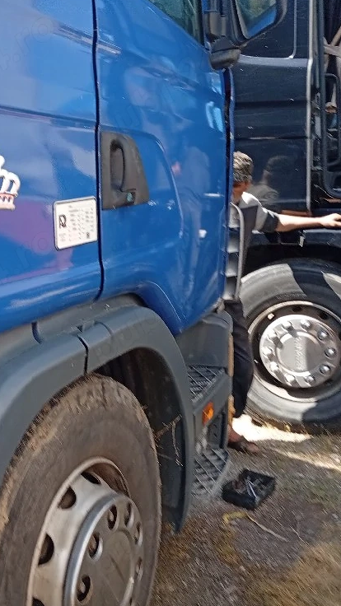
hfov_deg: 28.3
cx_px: 21
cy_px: 304
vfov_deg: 50.5
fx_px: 643
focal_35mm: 40
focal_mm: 3.98
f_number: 1.8
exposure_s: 1/101
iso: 54
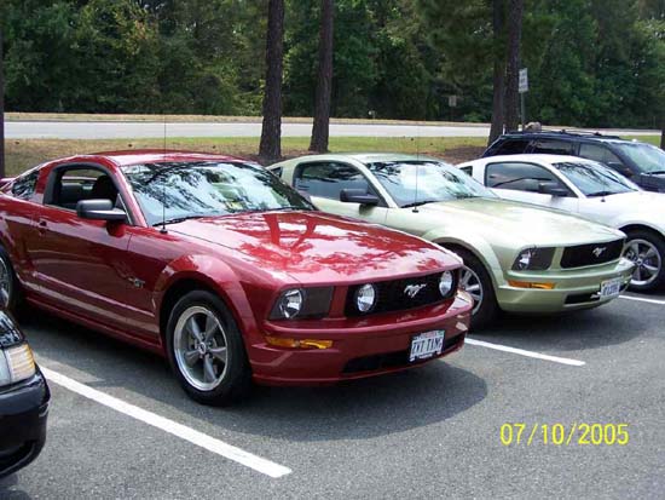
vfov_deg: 36.0
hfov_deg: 46.8
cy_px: 250
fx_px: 769
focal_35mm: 40
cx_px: 332
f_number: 2.8
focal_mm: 6.7
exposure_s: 1/640
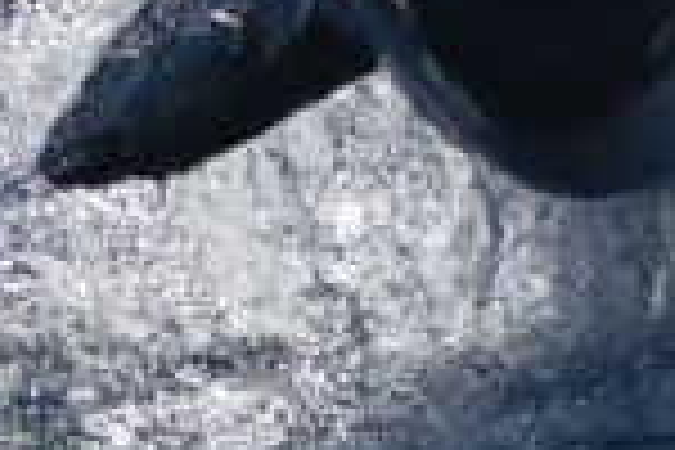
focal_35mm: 989
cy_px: -304
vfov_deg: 1.4
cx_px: -40
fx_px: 18542
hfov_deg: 2.1
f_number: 5.6
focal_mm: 185
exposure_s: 1/8000
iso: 400
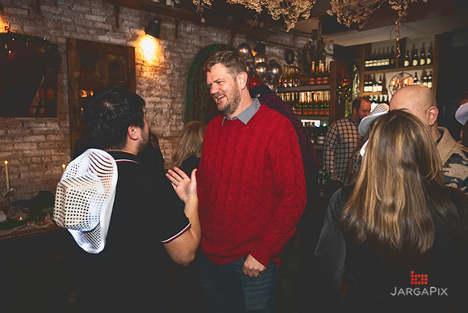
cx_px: 229
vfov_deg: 46.7
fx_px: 361
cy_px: 153
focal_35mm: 28
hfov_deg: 65.8
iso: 3200
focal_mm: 27
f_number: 3.2
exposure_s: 1/100
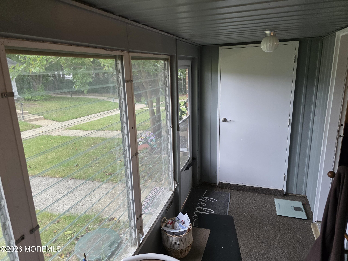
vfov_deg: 58.9
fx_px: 231
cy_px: 130
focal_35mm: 23
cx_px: 174
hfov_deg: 73.9
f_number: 1.7
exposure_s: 1/120
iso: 200
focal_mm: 6.3
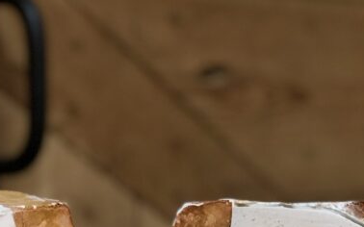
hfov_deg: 16.3
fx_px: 1269
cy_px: 369
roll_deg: +0.4
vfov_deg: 9.8
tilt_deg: -11.6
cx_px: 173
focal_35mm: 128
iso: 160
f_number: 2.8
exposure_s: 1/33
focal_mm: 6.6
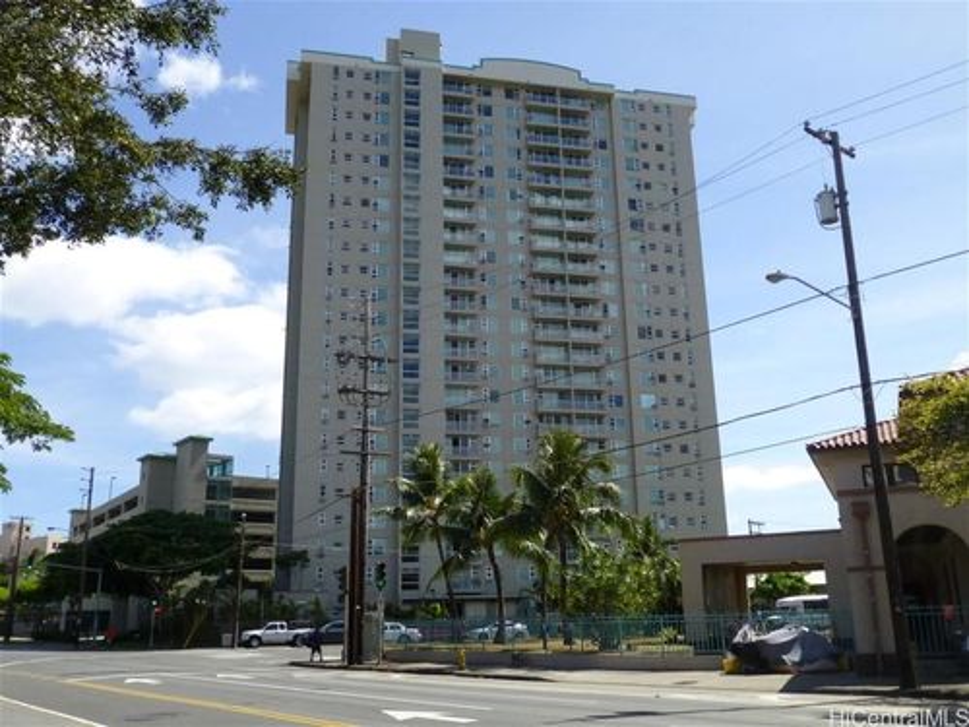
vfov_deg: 46.8
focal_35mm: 30
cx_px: 484
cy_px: 364
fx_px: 840
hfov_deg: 60.0
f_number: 4
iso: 100
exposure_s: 1/800
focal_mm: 5.4
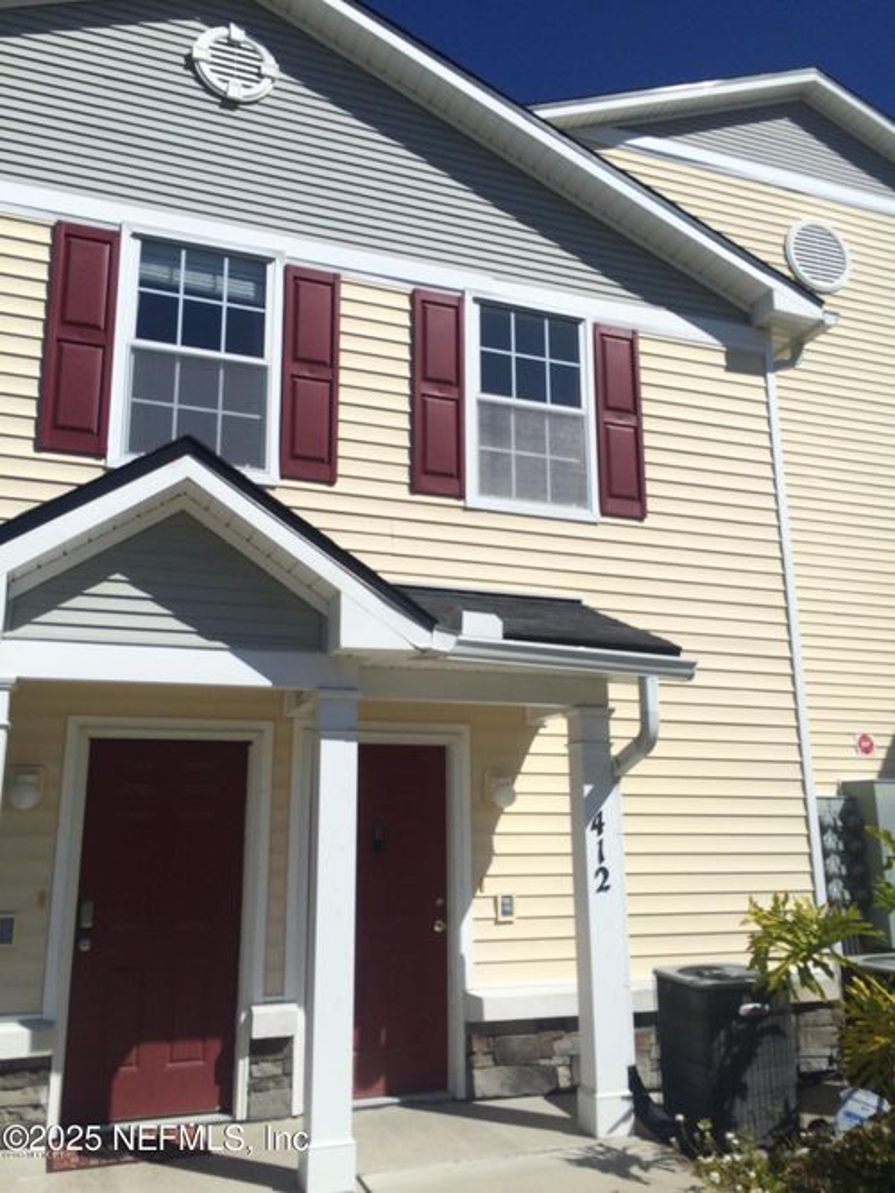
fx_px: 1000
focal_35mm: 29
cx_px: 448
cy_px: 596
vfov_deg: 61.7
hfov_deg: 48.2
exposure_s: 1/5128
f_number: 2.2
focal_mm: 4.15
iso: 32
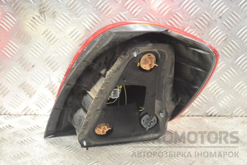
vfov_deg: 18.9
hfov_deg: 28.1
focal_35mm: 72
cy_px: 82
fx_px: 494
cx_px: 124
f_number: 5.6
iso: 900
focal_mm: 48
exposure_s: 1/30
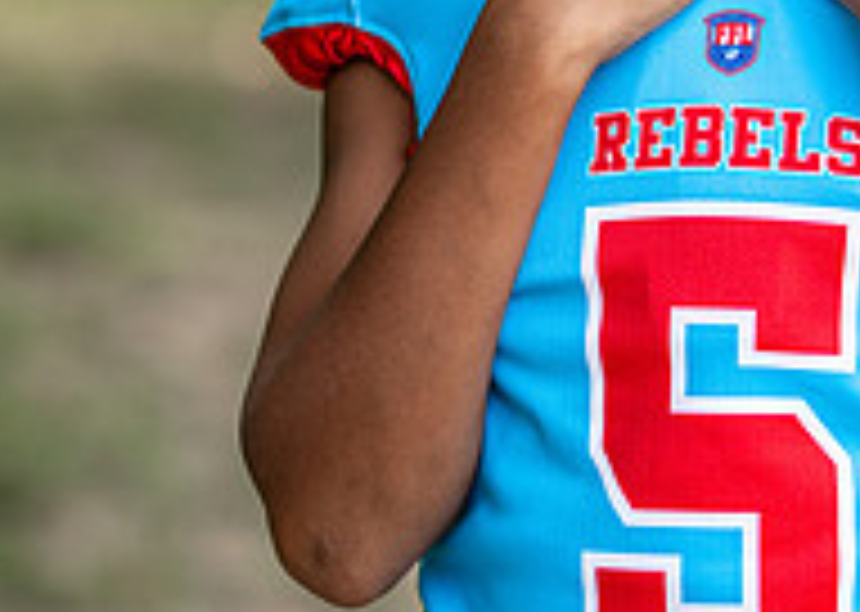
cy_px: -38
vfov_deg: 7.4
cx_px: 848
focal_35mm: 193
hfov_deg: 10.4
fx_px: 4709
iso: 100
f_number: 1.2
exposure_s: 1/2000
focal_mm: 50
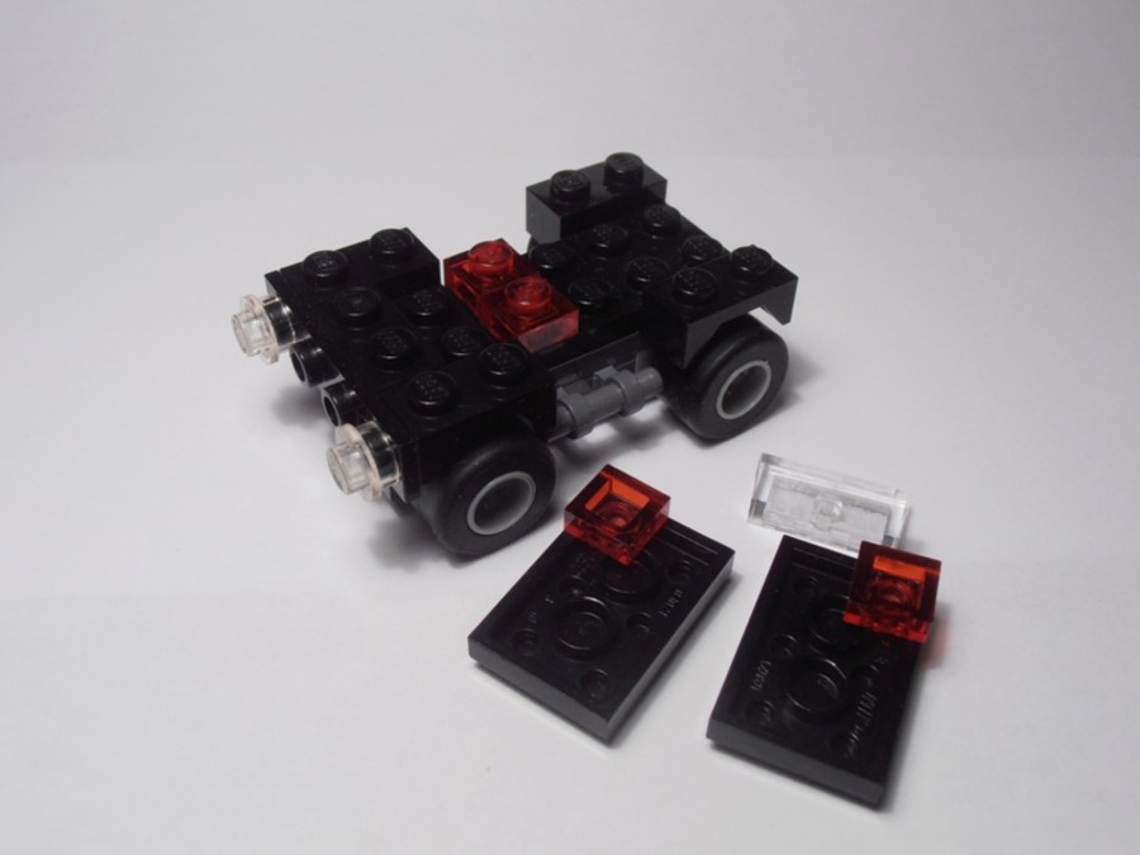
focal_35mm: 37
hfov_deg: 50.1
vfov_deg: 38.7
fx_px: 1219
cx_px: 570
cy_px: 428
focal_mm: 6.61
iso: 80
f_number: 3.9
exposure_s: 1/50
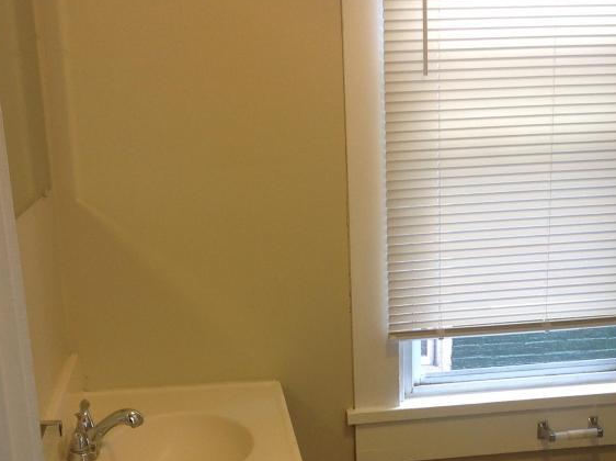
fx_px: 1137
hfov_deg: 30.2
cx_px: 379
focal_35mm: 64
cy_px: 392
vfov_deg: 22.5
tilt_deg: -15.9
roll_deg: +0.6
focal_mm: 4.28
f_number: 2.4
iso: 64
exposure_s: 1/30
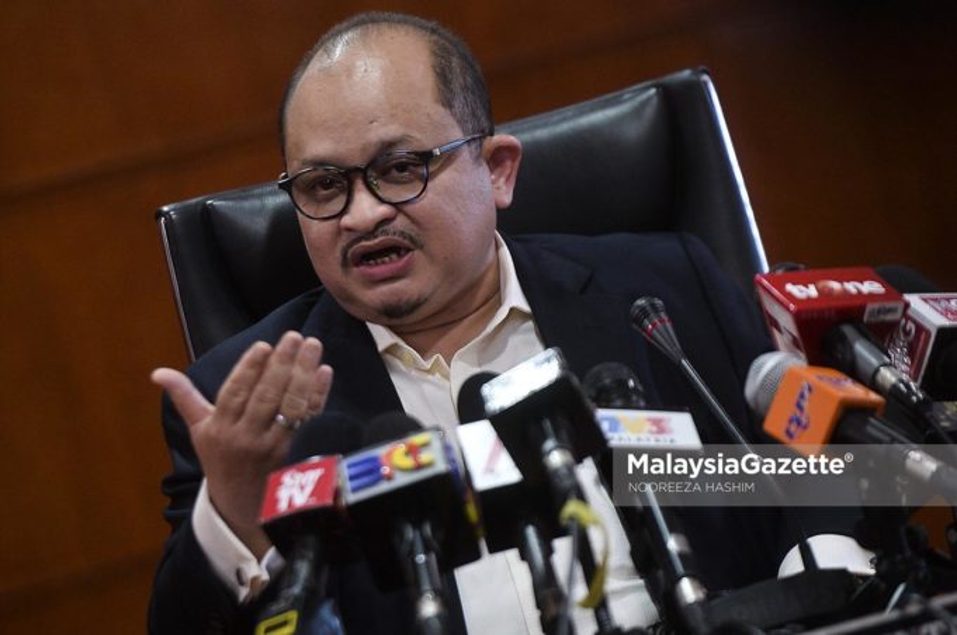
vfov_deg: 6.8
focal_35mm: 200
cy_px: 318
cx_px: 478
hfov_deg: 10.3
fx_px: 5309
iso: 1600
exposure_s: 1/160
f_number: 2.8
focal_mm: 200
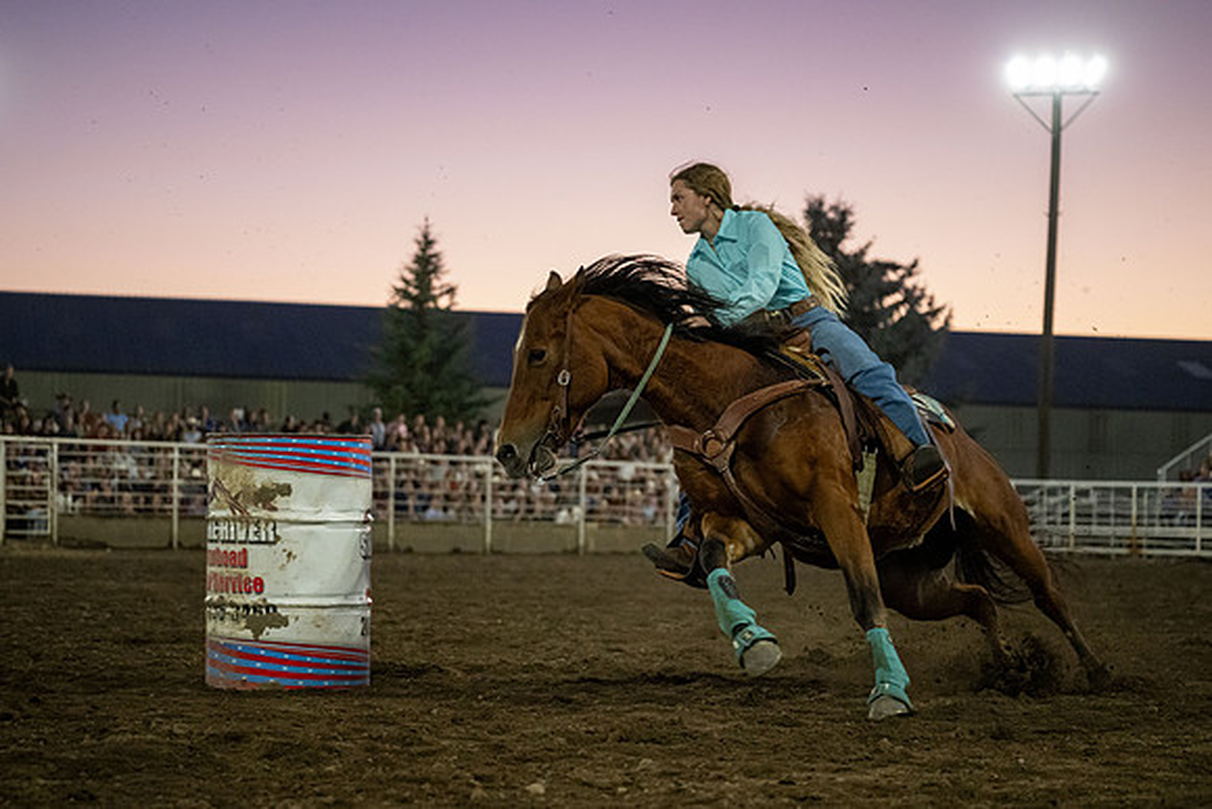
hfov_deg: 25.2
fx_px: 2714
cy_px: 494
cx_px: 632
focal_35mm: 81
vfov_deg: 16.9
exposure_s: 1/500
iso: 5000
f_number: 2.8
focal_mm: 66
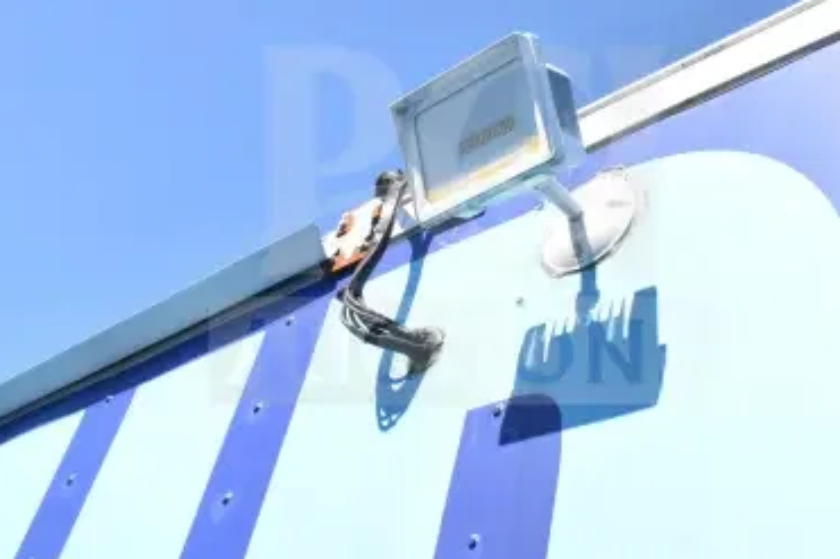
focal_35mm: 52
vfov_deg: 26.0
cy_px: 225
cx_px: 462
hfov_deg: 38.3
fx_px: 1209
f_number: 20
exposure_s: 1/1600
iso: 6400
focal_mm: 21
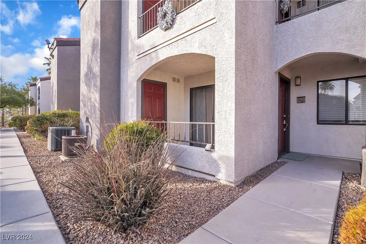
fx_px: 163
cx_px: 183
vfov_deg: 73.8
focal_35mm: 16
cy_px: 122
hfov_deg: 96.7
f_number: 8
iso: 250
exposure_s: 1/400
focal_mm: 16
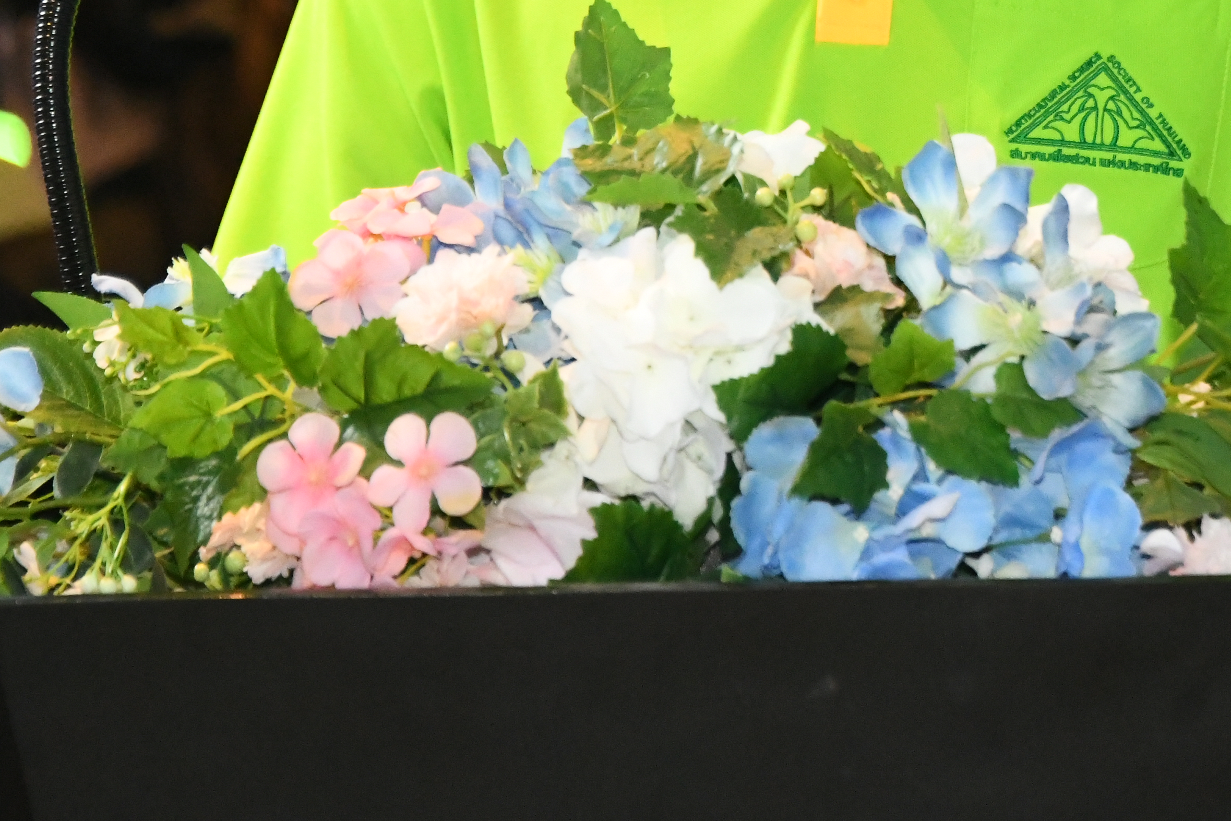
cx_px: 979
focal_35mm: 420
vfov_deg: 3.3
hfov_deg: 4.9
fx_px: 14361
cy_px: -204
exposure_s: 1/200
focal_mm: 160
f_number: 5.6
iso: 8000
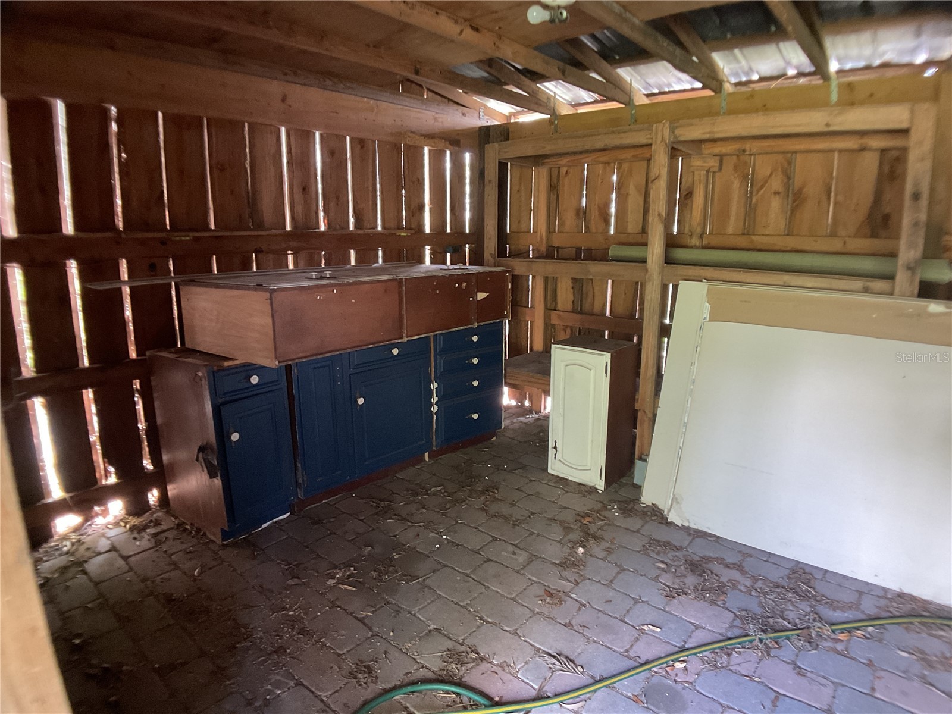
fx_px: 798
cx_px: 476
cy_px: 357
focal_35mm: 29
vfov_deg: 48.2
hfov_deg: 61.7
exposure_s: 1/30
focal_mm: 3
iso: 320
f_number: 1.8
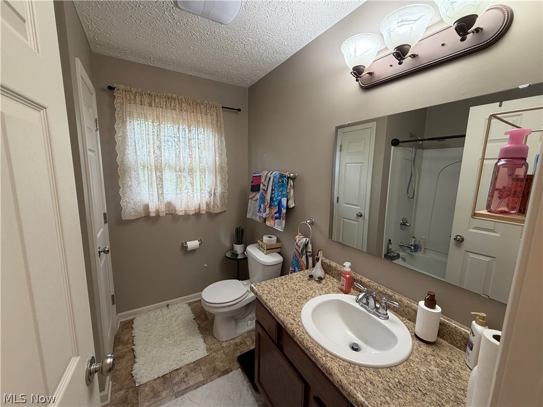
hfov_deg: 102.1
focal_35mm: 14
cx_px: 272
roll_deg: -0.5
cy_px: 204
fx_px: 220
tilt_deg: -8.1
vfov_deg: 85.7
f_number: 2.2
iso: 200
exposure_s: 1/60
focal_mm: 2.22
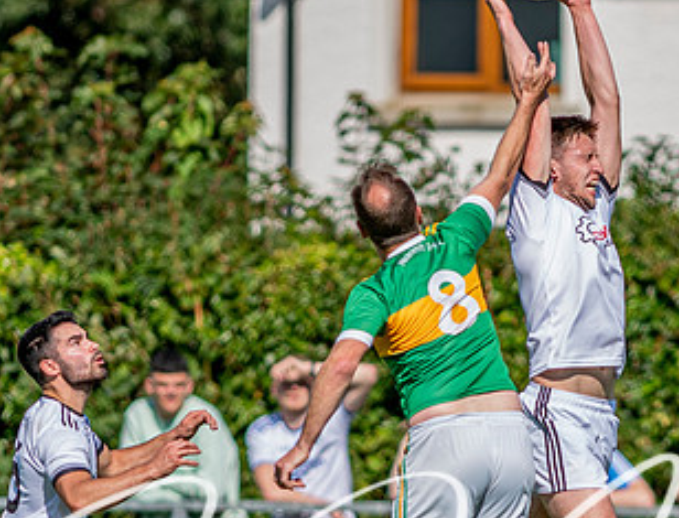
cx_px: 559
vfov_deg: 1.4
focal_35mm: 1107
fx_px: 21850
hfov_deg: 1.8
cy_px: 474
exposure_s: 1/2000
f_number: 2.8
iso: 100
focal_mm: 300
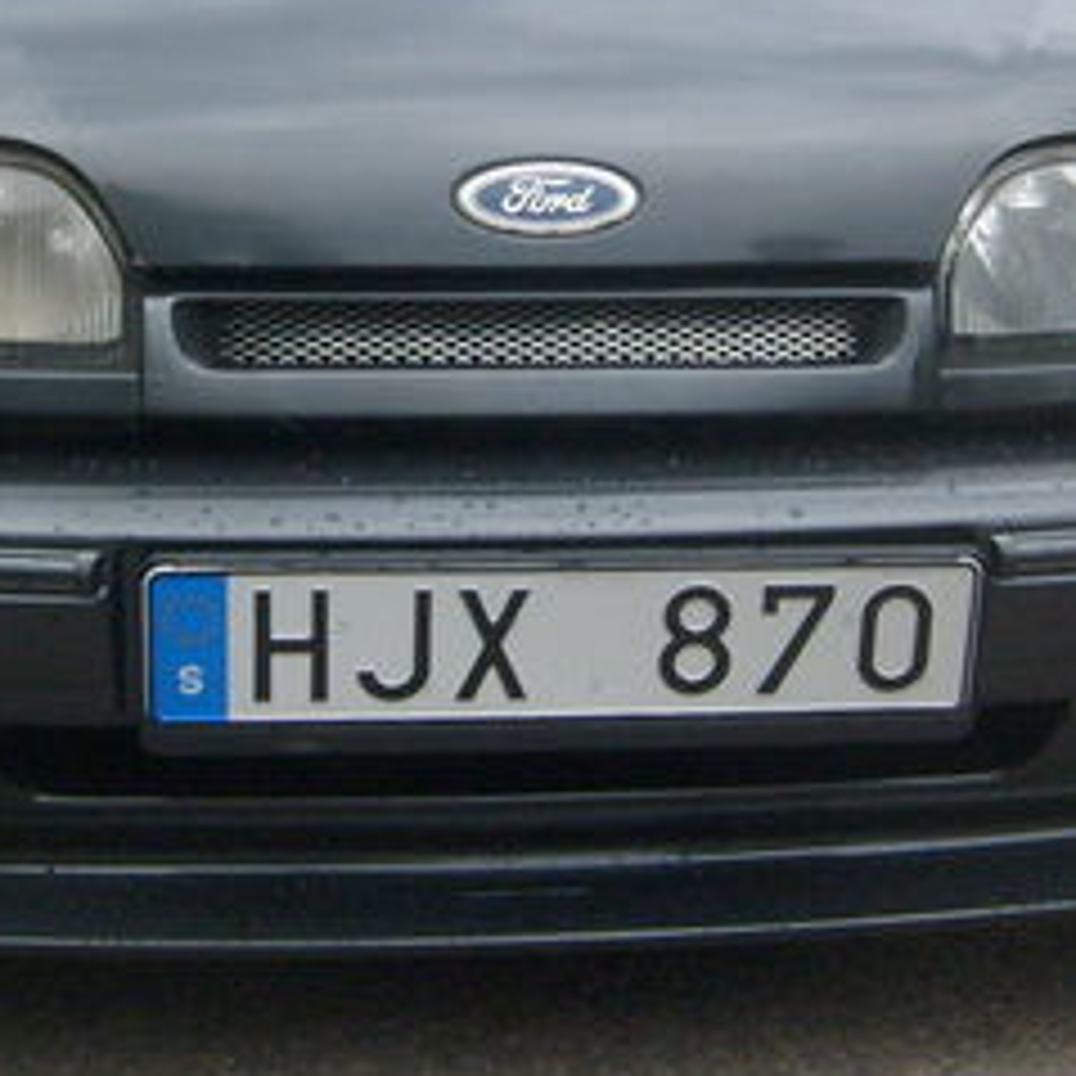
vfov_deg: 20.7
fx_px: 2919
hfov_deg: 20.9
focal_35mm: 83
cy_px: 261
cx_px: 558
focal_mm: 5.8
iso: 80
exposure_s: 1/125
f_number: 2.8
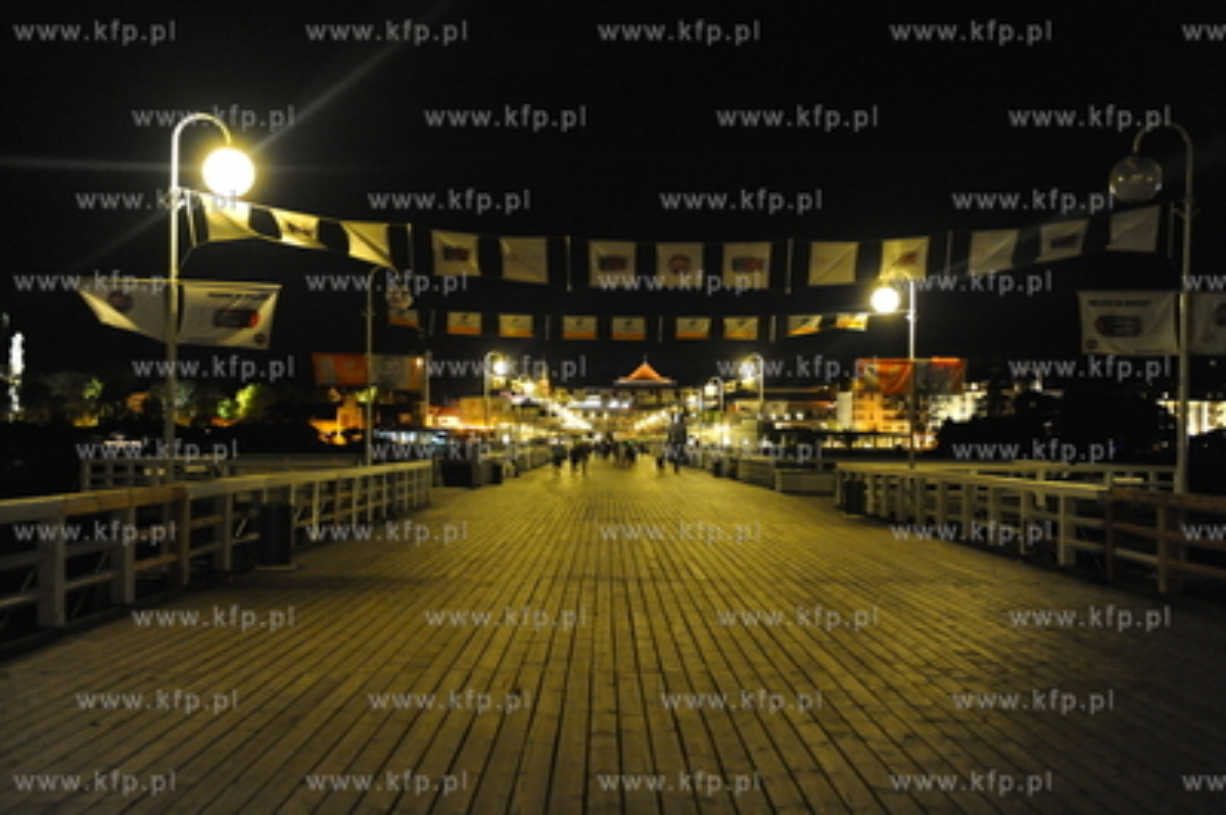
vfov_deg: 35.0
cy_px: 408
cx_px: 613
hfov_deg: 50.7
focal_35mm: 38
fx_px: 1293
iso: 6400
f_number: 2.8
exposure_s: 1/20
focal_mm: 38
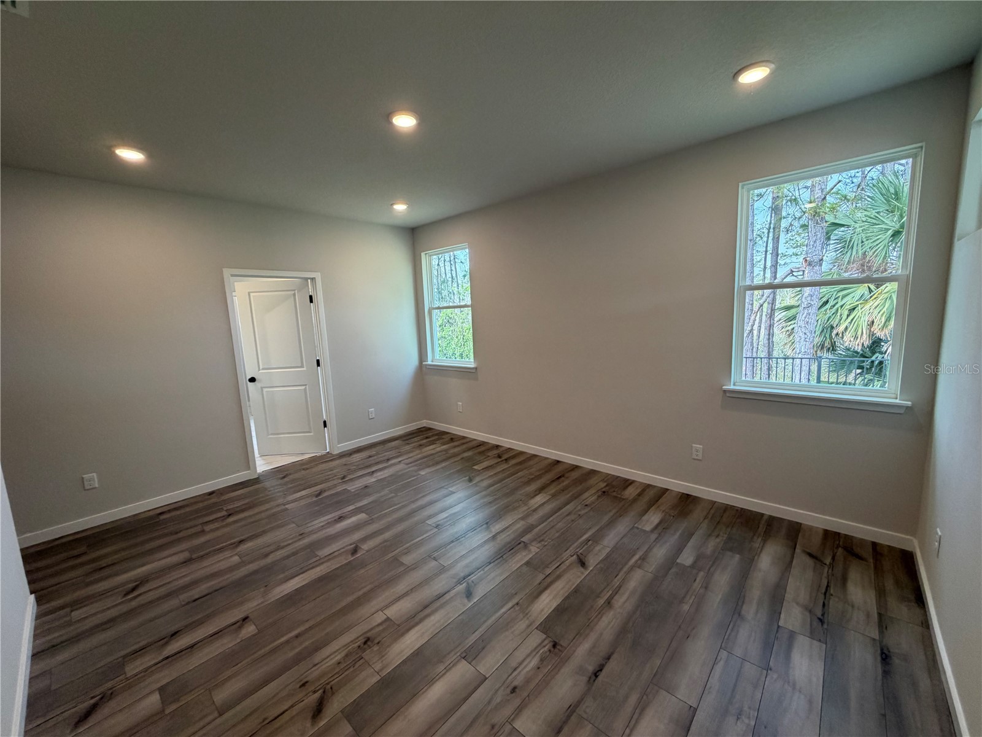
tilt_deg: -7.4
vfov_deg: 85.7
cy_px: 368
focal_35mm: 14
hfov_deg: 102.1
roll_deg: +2.9
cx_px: 491
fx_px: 397
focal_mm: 2.22
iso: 200
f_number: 2.2
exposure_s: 1/120
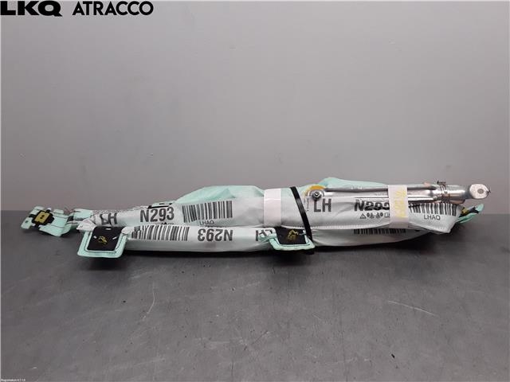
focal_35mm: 28
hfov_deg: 63.4
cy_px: 191
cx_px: 255
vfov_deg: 49.7
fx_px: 413
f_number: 1.9
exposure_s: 1/287
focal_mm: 2.91
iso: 100
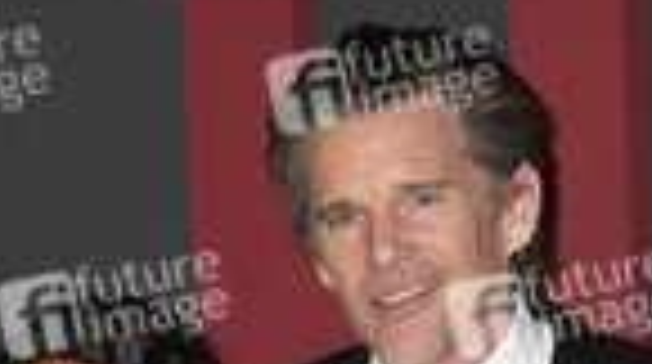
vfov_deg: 4.0
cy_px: 643
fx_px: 5178
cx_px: 443
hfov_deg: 7.2
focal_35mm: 300
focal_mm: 92
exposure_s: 1/200
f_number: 5
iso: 400
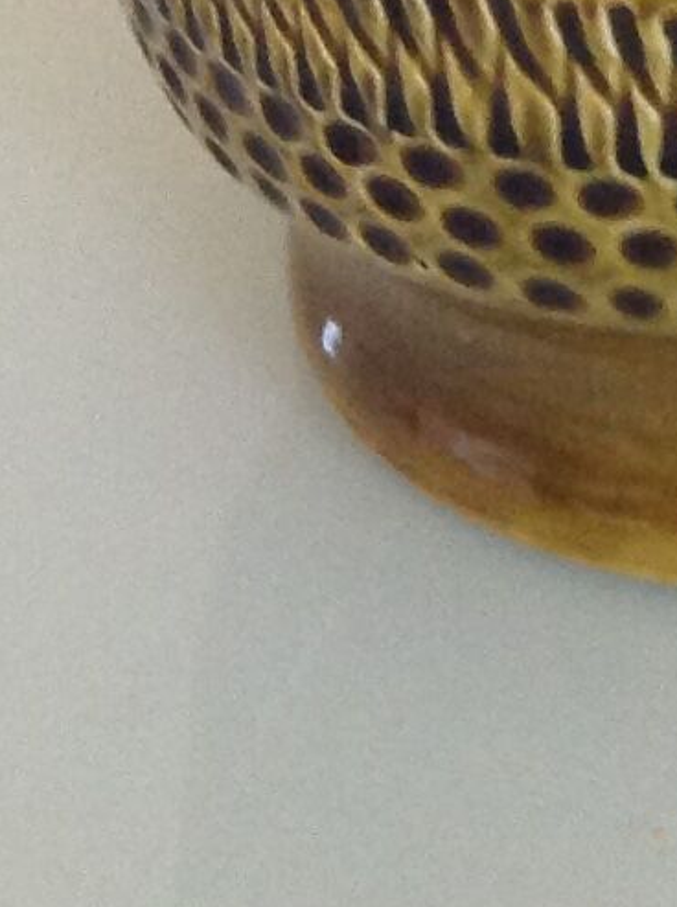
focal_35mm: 184
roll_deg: +3.0
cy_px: -1251
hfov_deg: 7.9
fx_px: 4813
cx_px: 1073
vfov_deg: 9.6
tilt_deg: -17.6
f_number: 2.4
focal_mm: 4.28
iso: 160
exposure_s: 1/15
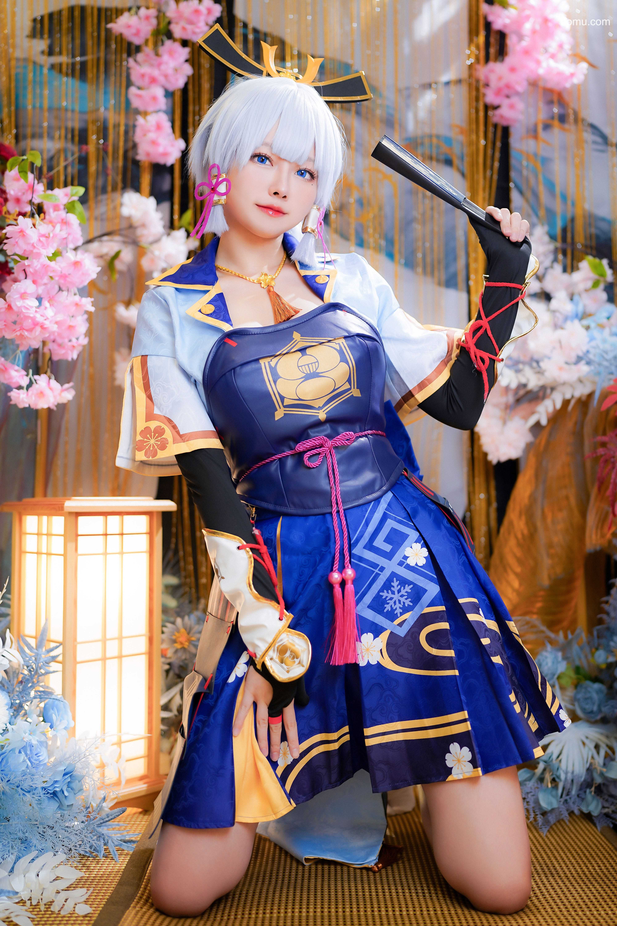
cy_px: 463
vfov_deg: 54.4
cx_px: 308
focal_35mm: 35
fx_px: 900
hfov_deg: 37.9
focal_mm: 35
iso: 100
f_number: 1.6
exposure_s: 1/160
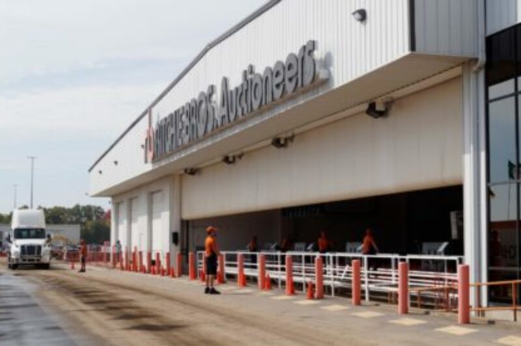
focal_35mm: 42
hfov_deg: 46.4
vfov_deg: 31.8
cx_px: 260
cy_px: 173
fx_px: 607
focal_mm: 28
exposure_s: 1/200
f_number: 11
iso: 100
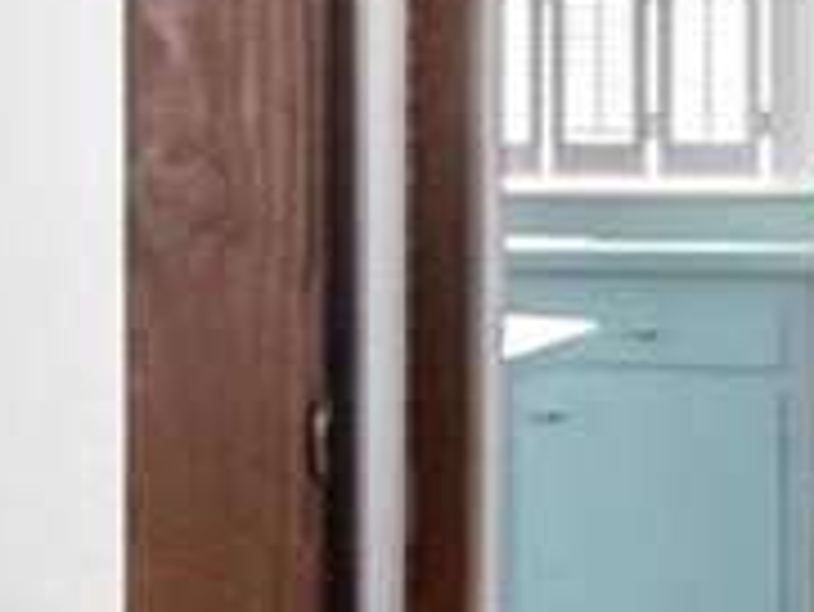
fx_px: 3200
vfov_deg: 10.9
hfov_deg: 8.0
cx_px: -2509
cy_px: 171
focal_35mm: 136
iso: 400
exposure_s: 1/10
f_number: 8
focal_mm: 8
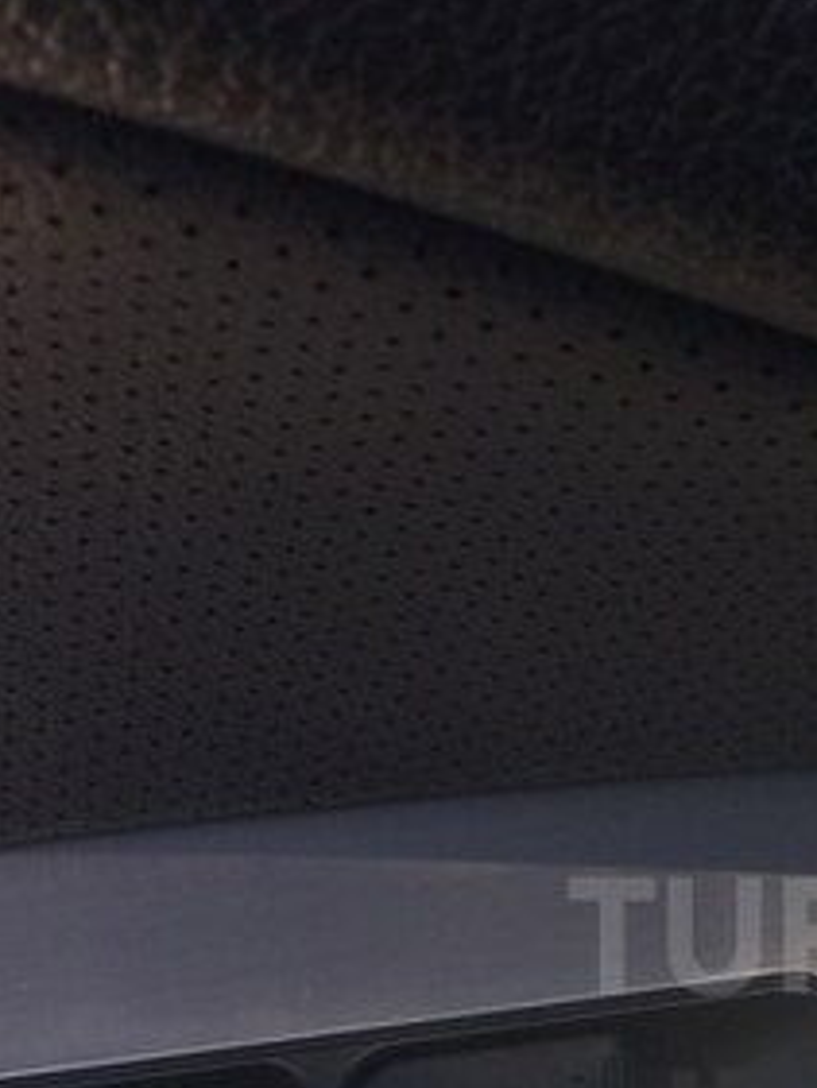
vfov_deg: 27.7
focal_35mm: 68
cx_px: 964
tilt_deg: -49.2
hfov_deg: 20.3
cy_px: 935
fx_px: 2138
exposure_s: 1/483
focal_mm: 4.15
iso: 32
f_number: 2.2
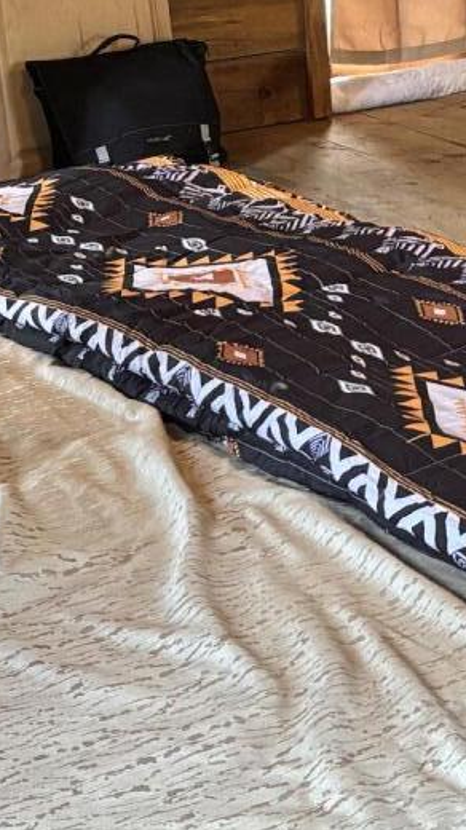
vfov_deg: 19.3
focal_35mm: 109
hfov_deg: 10.7
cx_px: 686
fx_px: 2398
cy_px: 70
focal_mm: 5.96
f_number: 1.6
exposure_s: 1/60
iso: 500
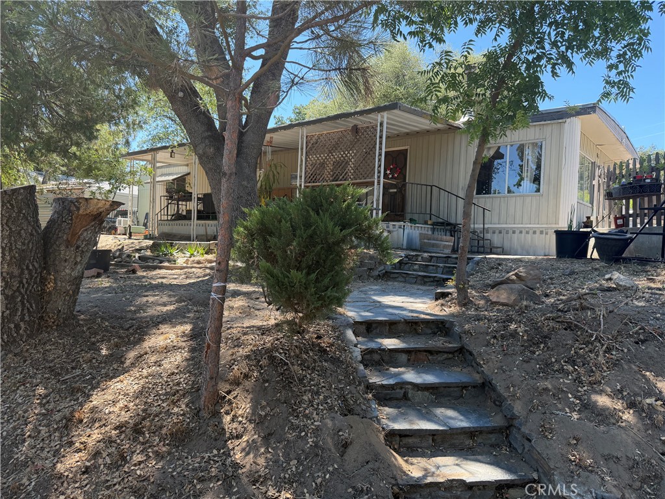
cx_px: 332
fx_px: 461
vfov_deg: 56.8
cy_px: 250
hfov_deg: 71.6
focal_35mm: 24
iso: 100
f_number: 1.78
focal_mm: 6.76
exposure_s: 1/702
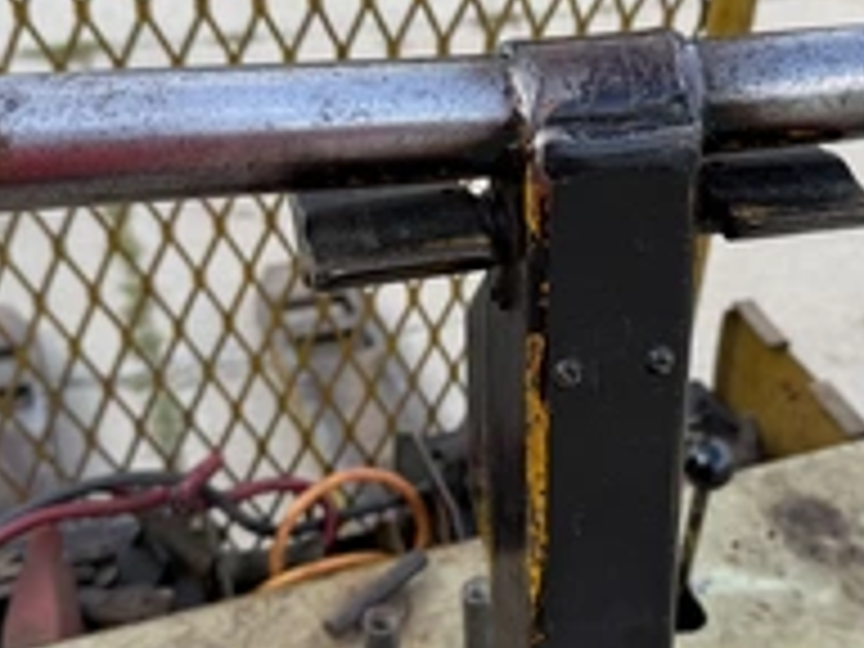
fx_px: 1248
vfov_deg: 29.1
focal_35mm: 50
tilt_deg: -32.6
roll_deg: -3.1
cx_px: 567
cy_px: 320
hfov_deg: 37.8
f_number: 1.78
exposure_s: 1/1032
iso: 80
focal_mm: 6.76
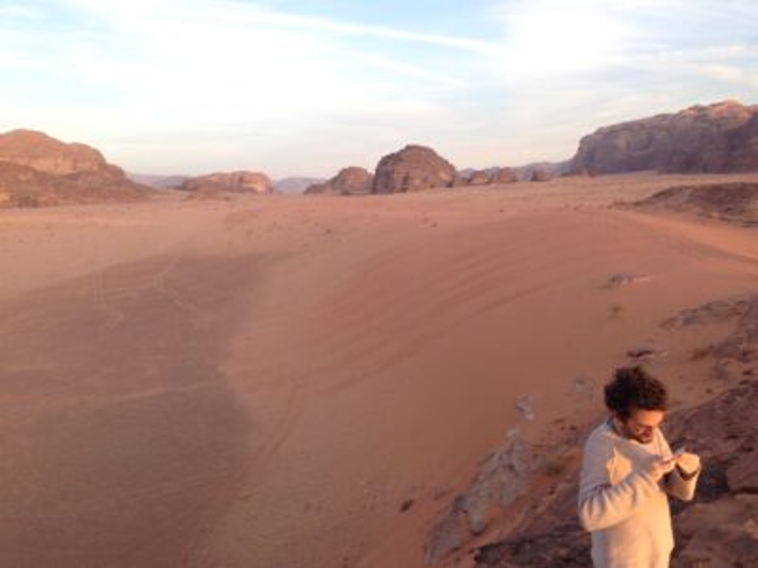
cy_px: 284
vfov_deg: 42.9
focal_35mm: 33
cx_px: 379
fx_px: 723
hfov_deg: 55.4
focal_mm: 4.12
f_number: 2.4
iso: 50
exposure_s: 1/132
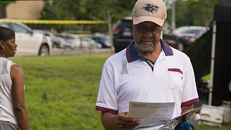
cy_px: 63
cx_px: 124
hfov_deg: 16.5
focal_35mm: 130
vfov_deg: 9.3
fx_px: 796
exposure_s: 1/640
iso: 400
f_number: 5
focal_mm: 80
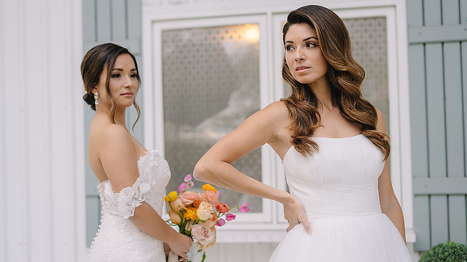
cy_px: 150
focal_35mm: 53
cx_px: 233
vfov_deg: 22.6
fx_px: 656
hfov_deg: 39.2
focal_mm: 50
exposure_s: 1/200
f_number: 2.2
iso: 50
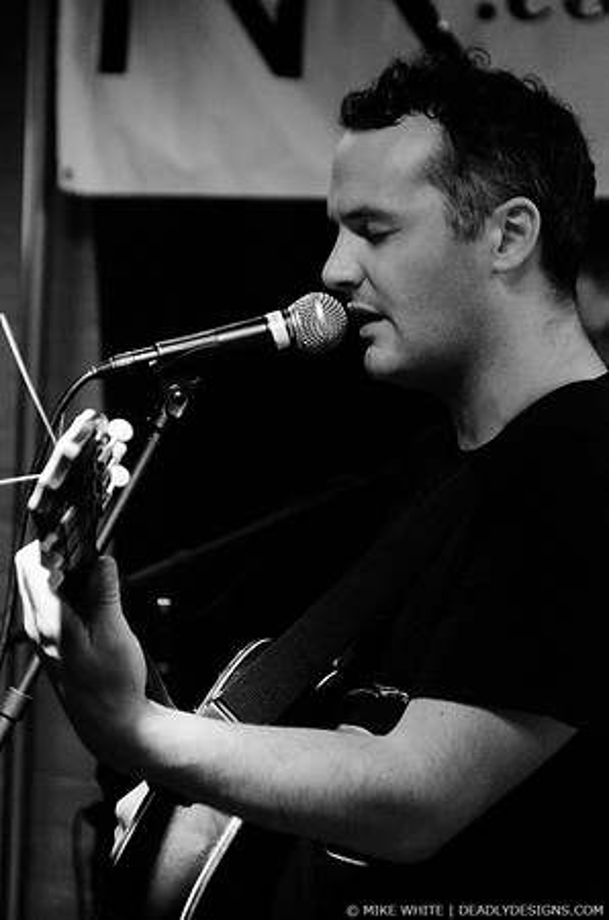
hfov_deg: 13.0
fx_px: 2677
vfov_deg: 19.5
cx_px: 304
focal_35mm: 105
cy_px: 460
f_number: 2.8
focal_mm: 70
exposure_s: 1/80
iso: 1600
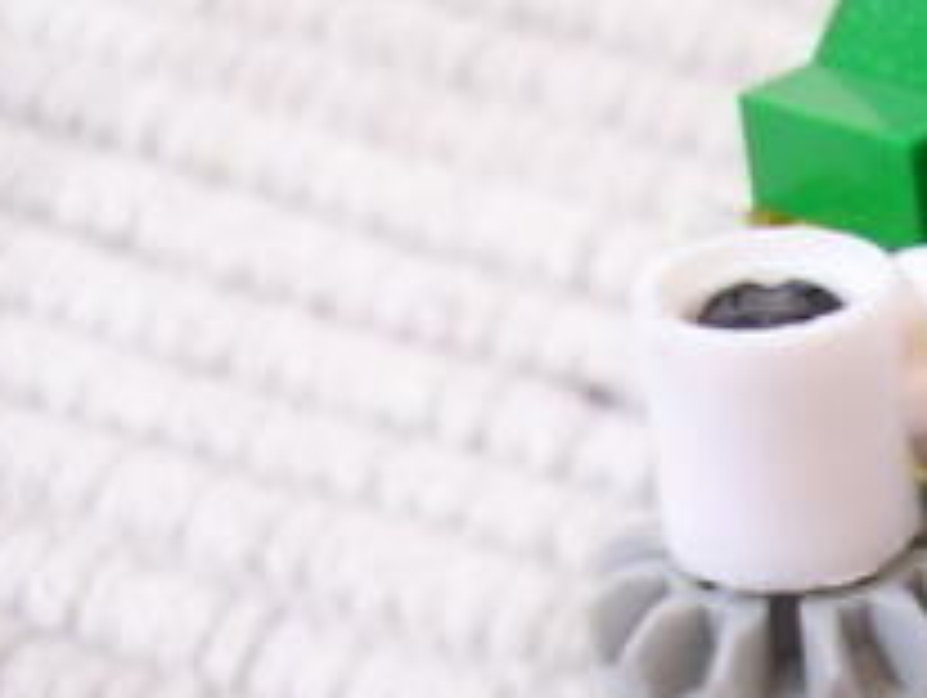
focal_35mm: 118
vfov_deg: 12.4
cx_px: 1310
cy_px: 680
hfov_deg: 15.6
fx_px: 3164
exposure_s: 1/3.5
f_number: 2.8
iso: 165
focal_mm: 5.8
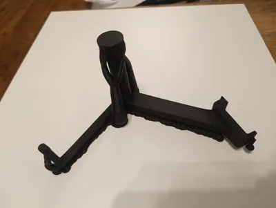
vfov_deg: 59.0
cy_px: 104
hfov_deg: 73.9
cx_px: 138
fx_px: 184
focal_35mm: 23
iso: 1000
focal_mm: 6.06
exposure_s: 1/60
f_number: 1.69
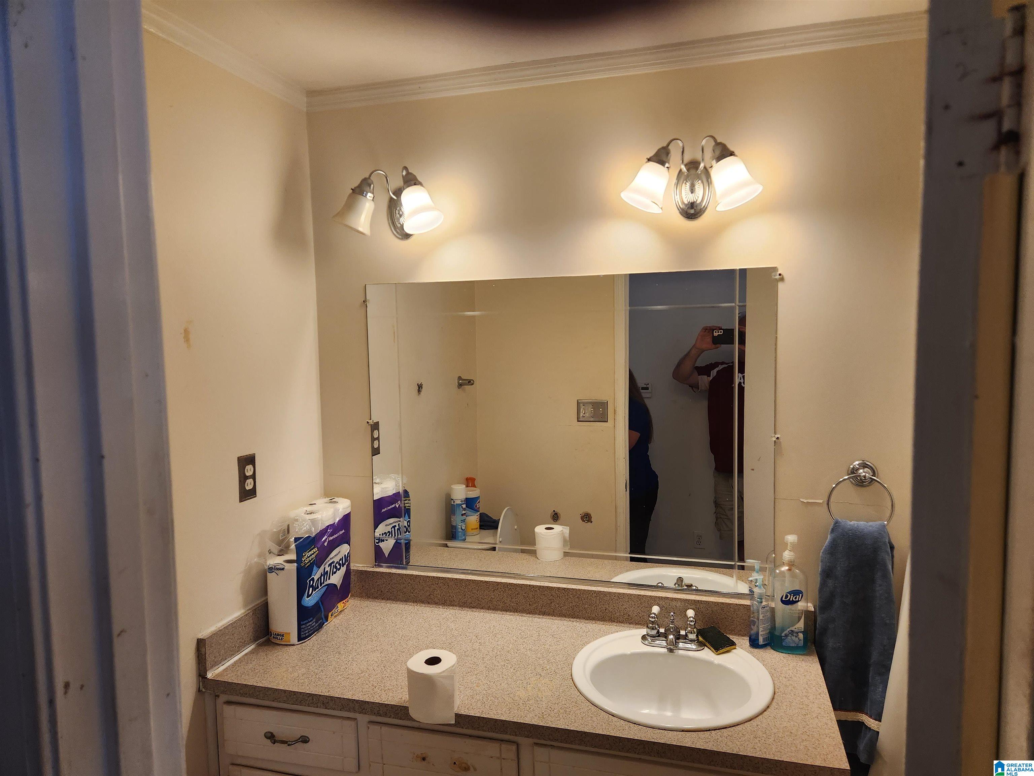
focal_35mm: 23
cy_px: 388
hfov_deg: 73.9
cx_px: 517
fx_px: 687
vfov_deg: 58.9
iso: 200
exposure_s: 1/180
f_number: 1.8
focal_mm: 5.4
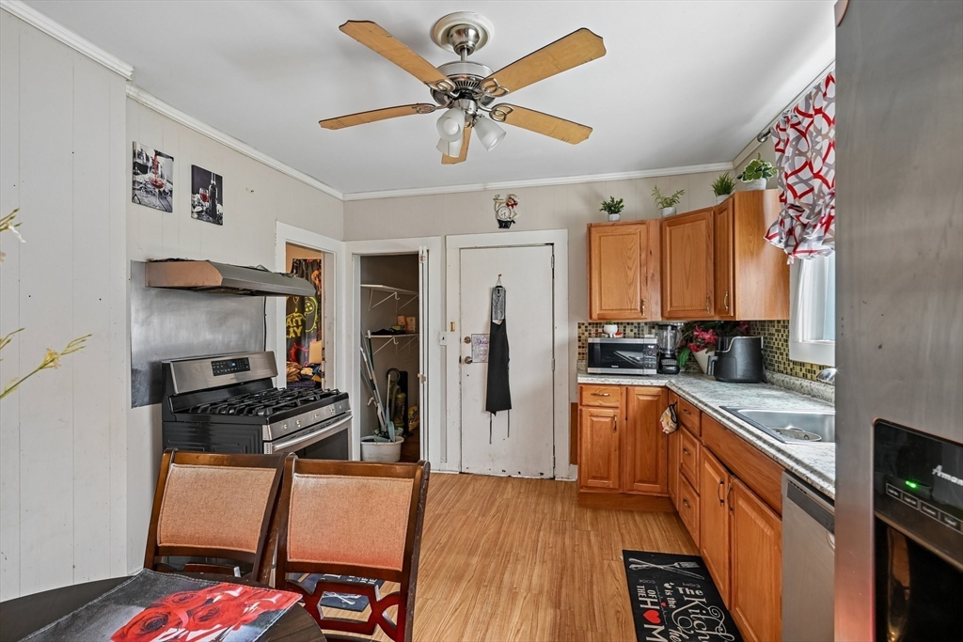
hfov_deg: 96.7
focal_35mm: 16
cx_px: 482
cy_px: 321
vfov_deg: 73.8
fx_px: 428
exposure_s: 1/4
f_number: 8
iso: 400
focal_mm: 16
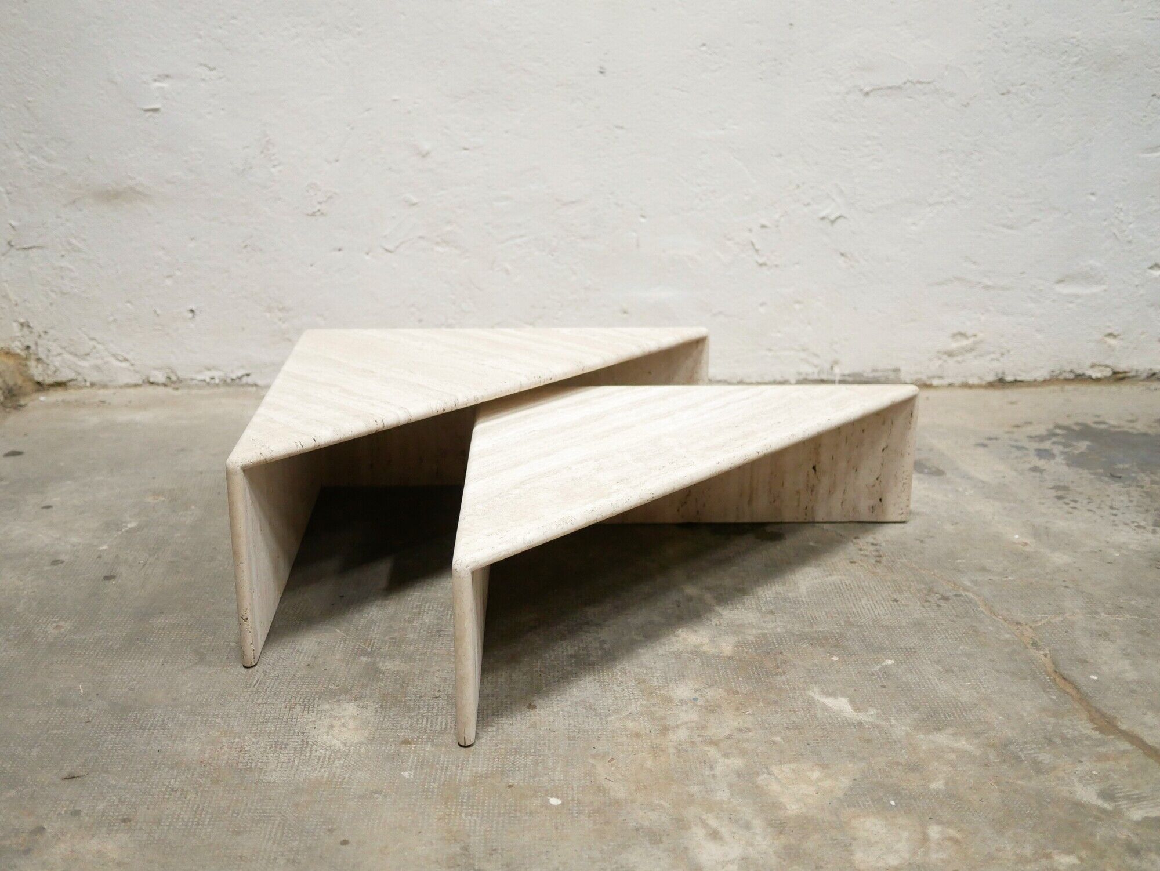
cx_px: 580
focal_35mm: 40
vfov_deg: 36.0
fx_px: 1341
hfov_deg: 46.8
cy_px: 436
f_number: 1.7
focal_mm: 20
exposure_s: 1/60
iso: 1600
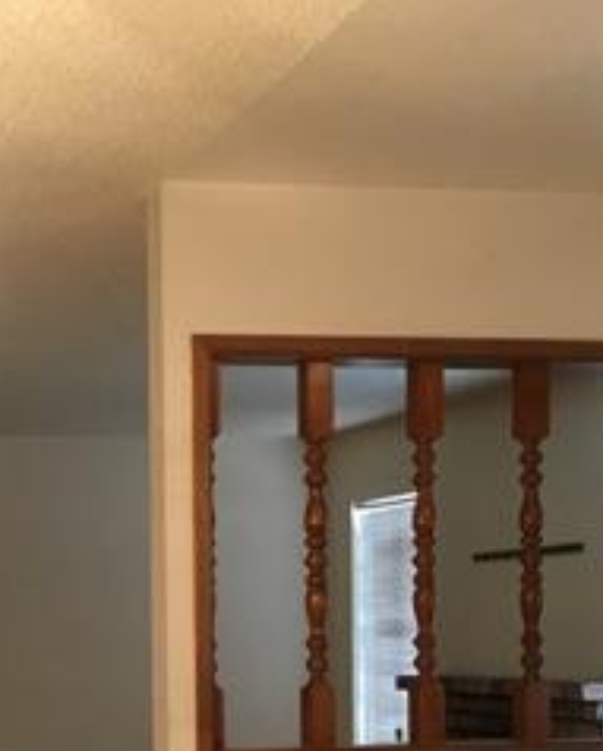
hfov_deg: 19.6
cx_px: -9
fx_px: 1692
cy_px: 697
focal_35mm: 76
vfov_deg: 24.2
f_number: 2.2
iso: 160
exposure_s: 1/30
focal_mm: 4.15
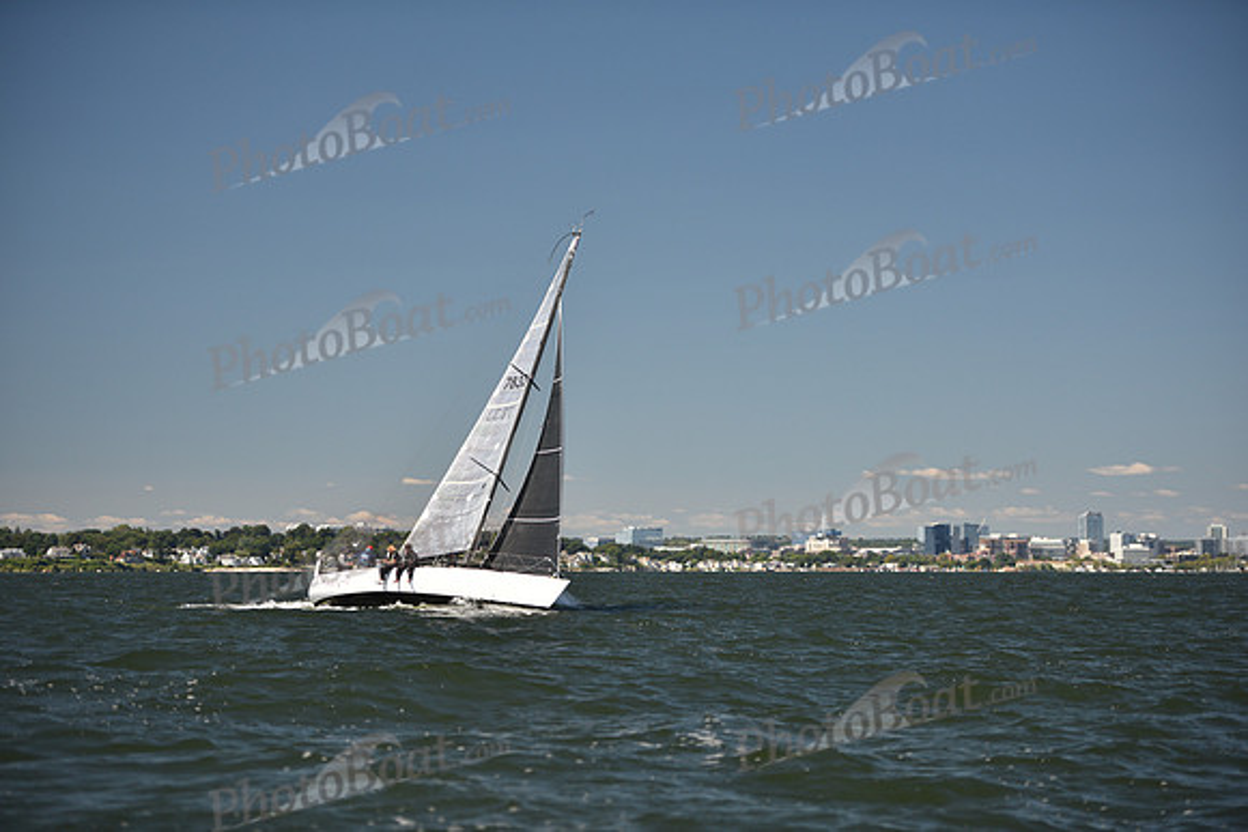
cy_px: 416
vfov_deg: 14.0
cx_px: 624
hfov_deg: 20.8
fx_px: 3398
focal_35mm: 98
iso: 250
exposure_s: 1/1600
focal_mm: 98
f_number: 2.8
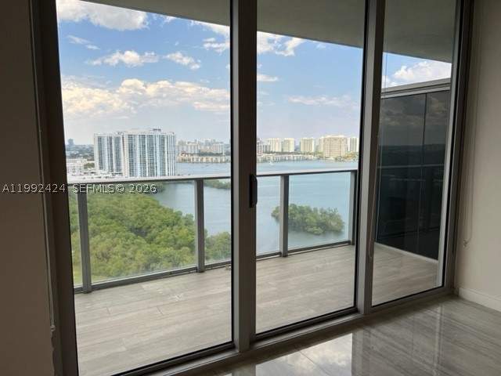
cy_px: 188
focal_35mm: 26
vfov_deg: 53.1
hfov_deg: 67.3
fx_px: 376
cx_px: 250
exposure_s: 1/521
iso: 50
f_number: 1.5
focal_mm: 5.7
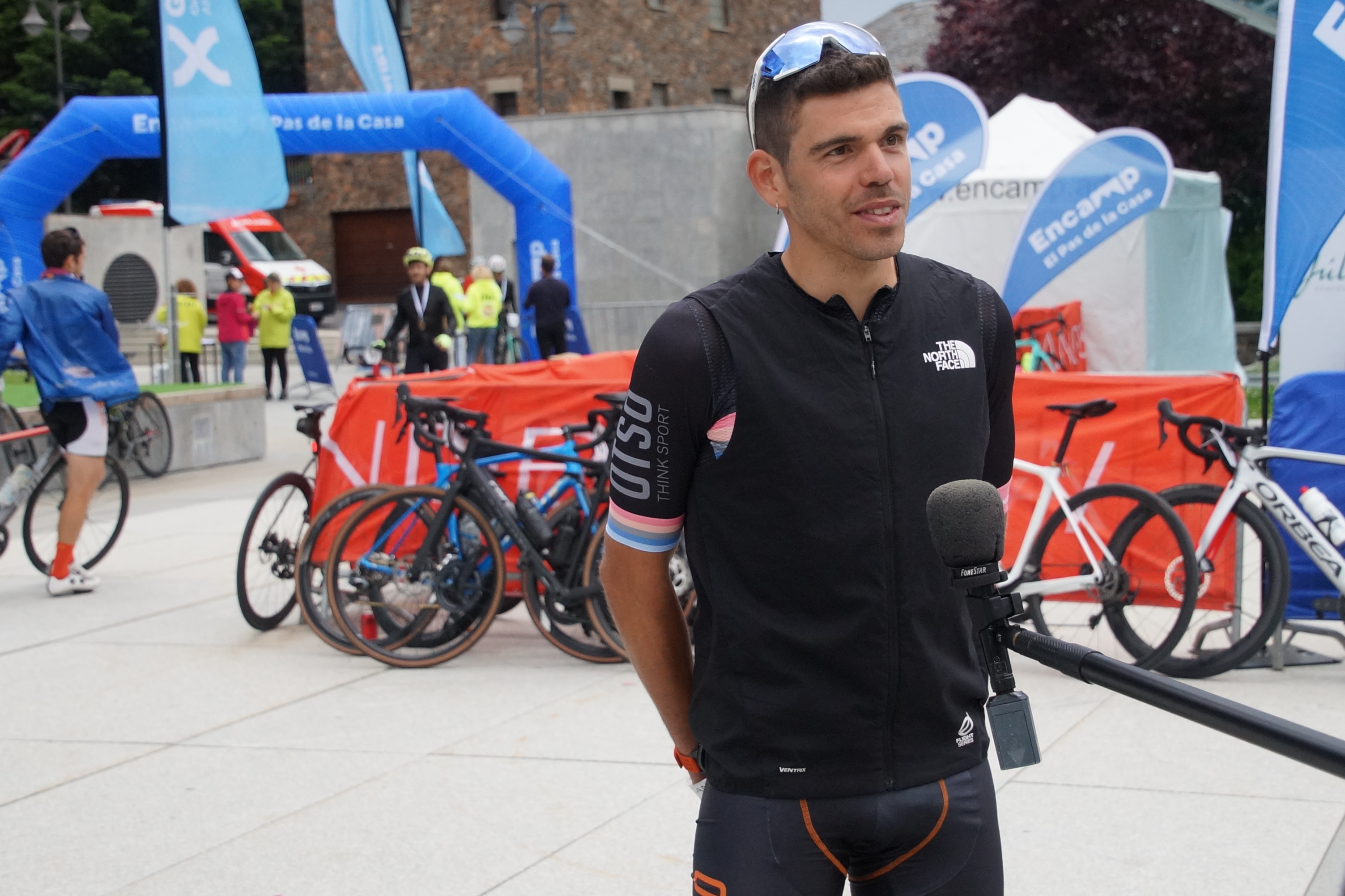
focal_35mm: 55
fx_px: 2055
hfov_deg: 36.2
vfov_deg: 24.6
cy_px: 344
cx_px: 717
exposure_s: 1/2000
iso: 800
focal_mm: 28
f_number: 4
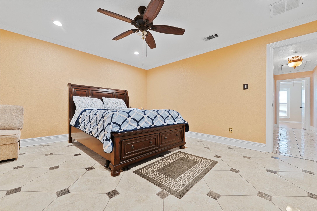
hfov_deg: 104.3
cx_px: 158
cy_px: 106
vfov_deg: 81.2
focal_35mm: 14
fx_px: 123
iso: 125
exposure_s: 4
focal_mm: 14
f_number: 9
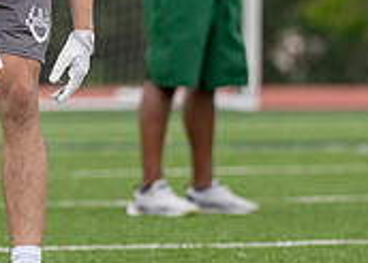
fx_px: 6075
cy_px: -39
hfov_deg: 3.5
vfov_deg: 2.5
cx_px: 17
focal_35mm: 581
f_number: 2.8
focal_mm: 135
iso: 200
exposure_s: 1/2500
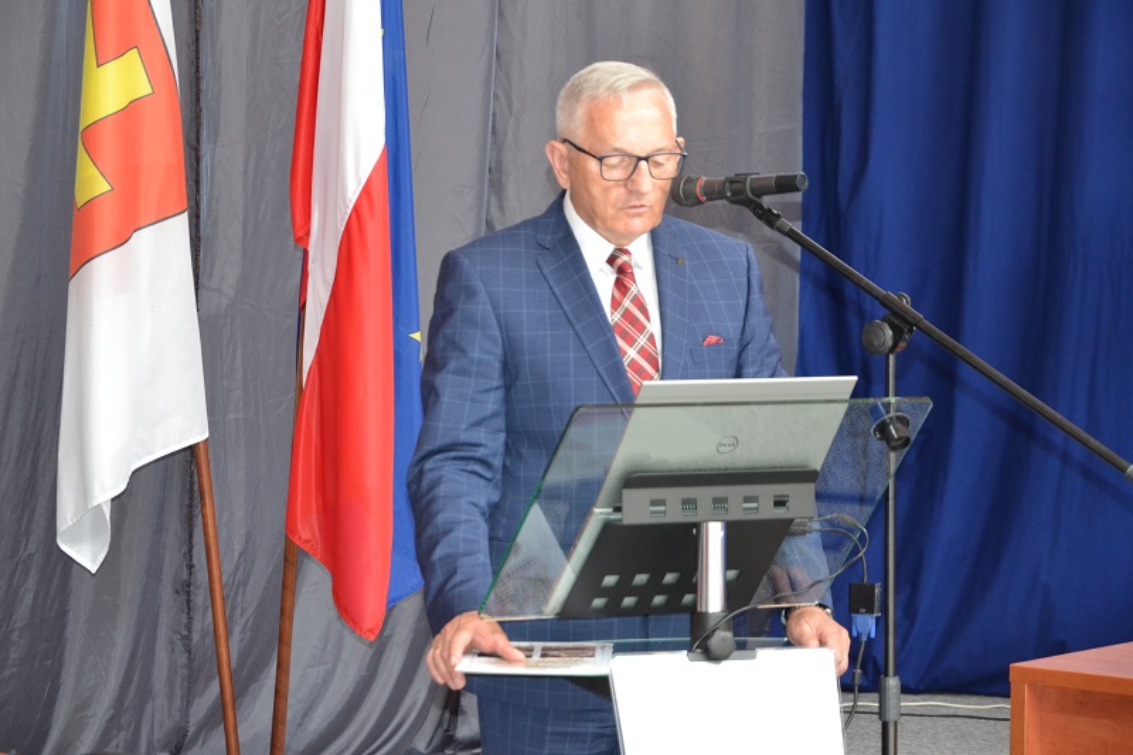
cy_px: 378
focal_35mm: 120
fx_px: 3776
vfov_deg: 11.4
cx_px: 566
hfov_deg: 17.1
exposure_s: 1/60
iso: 1400
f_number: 5.3
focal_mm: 80
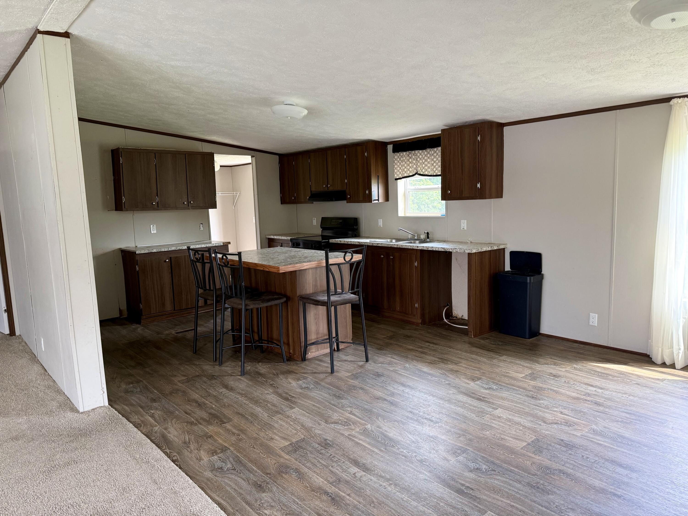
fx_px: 477
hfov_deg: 71.6
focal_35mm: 24
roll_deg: +1.9
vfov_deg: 56.8
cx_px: 344
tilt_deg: -7.0
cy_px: 258
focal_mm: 6.76
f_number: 1.78
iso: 200
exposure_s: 1/121
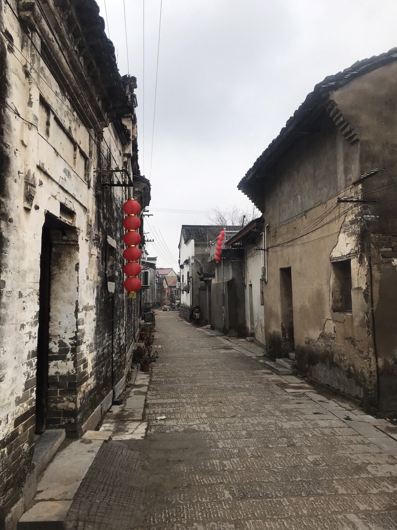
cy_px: 265
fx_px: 428
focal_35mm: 28
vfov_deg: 63.4
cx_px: 198
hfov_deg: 49.7
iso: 20
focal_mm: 3.99
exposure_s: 1/785
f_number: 1.8
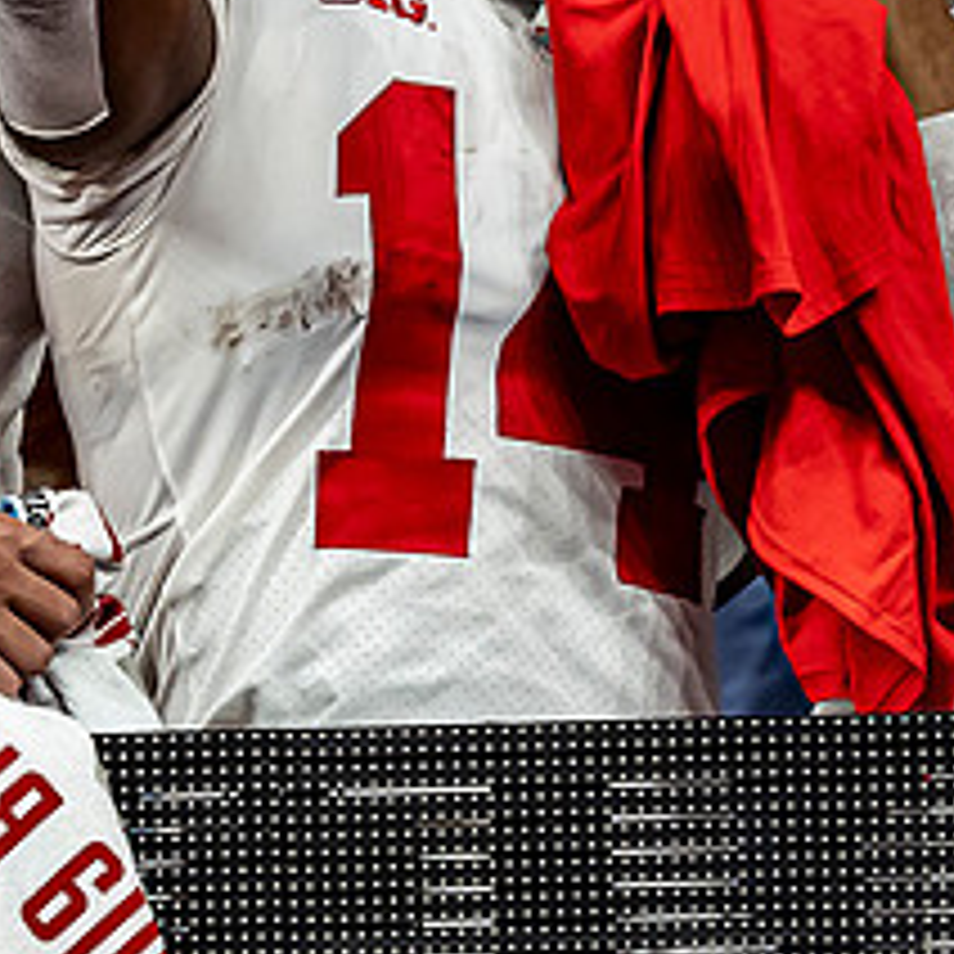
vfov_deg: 2.4
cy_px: -458
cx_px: 1038
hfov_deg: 2.4
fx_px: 23073
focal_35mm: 740
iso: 1250
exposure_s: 1/500
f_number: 3.5
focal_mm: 95
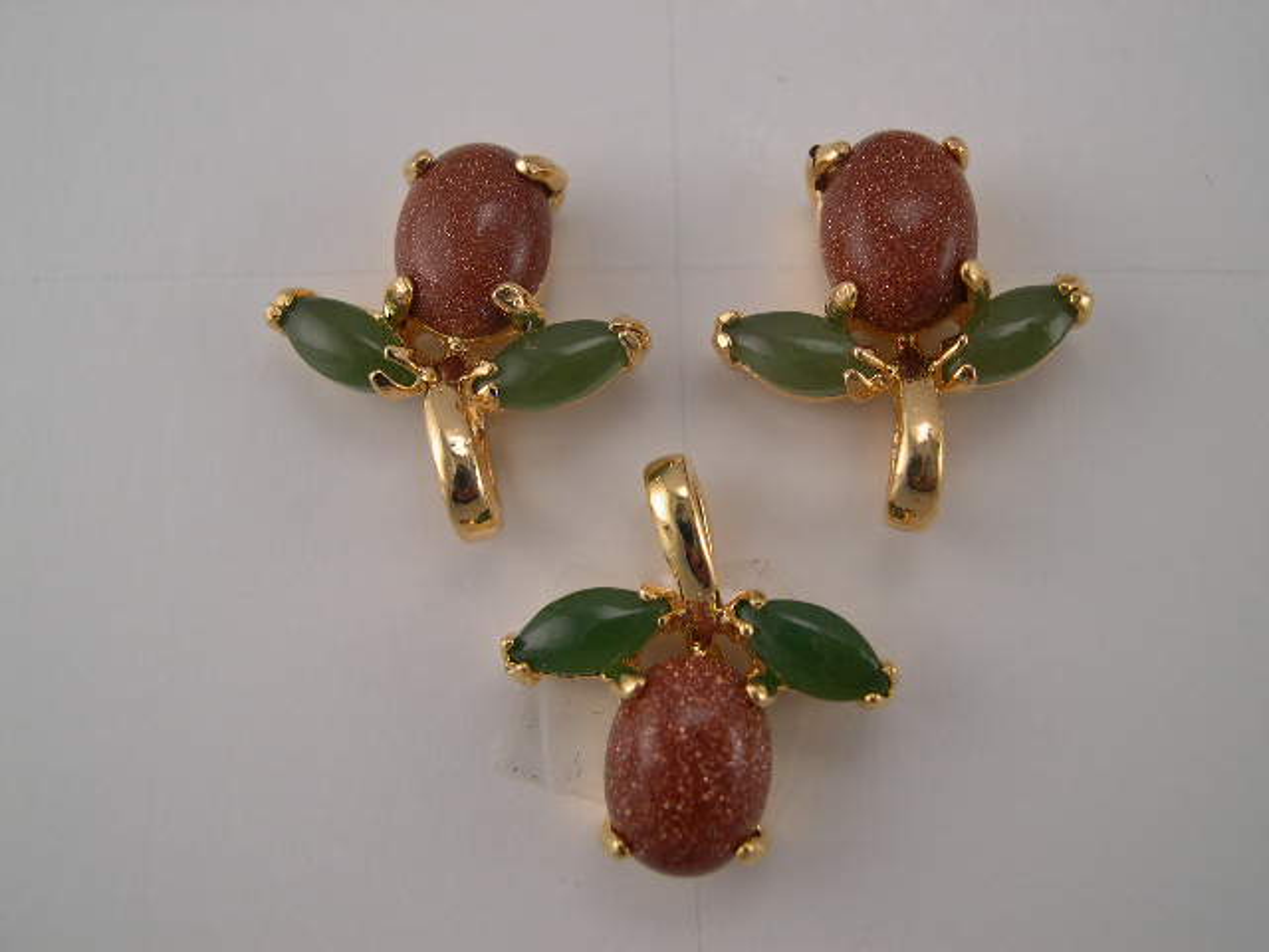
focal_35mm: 38
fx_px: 1393
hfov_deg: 49.0
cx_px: 634
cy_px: 476
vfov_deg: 37.7
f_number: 7.6
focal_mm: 8
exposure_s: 1/189
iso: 100
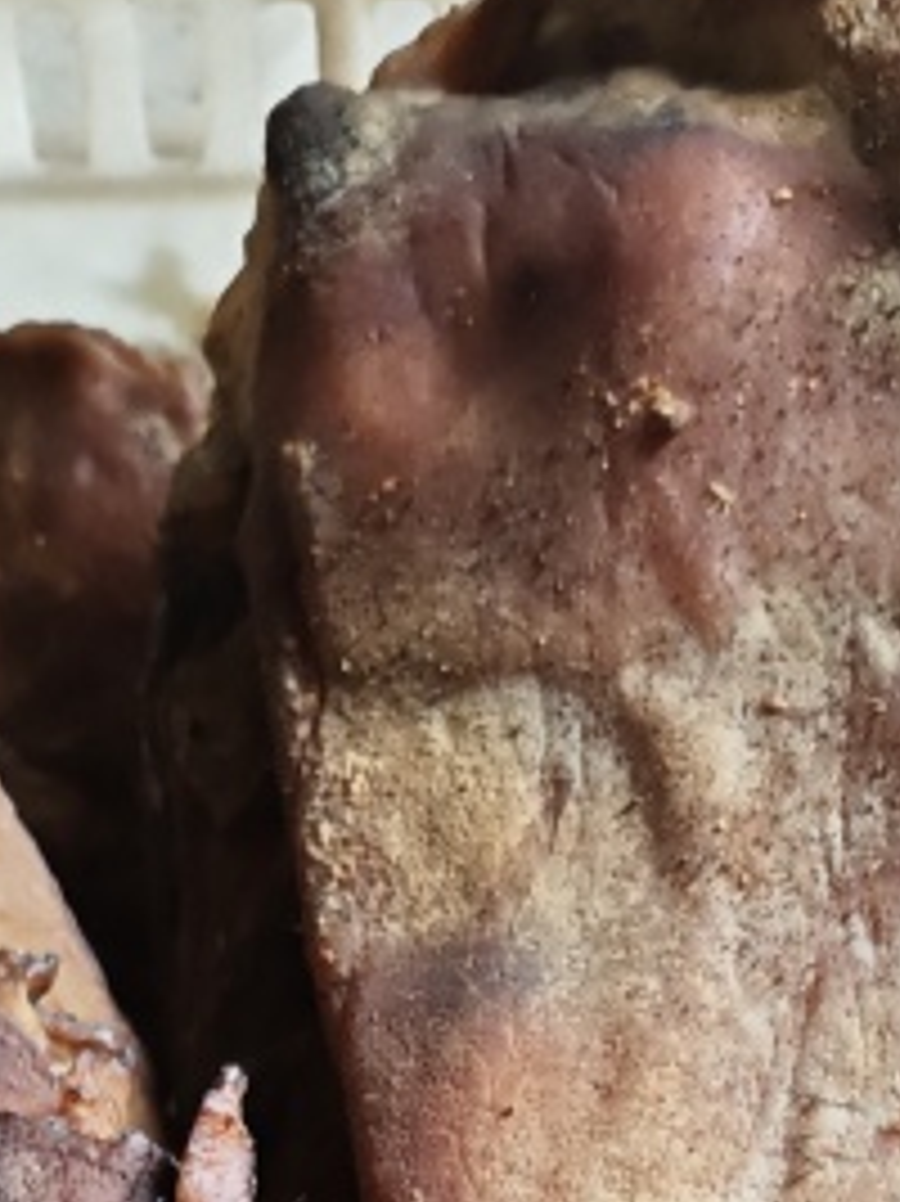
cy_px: 2190
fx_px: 3608
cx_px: 302
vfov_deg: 15.9
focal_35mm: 104
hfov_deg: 14.2
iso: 200
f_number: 1.5
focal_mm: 4.94
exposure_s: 1/115
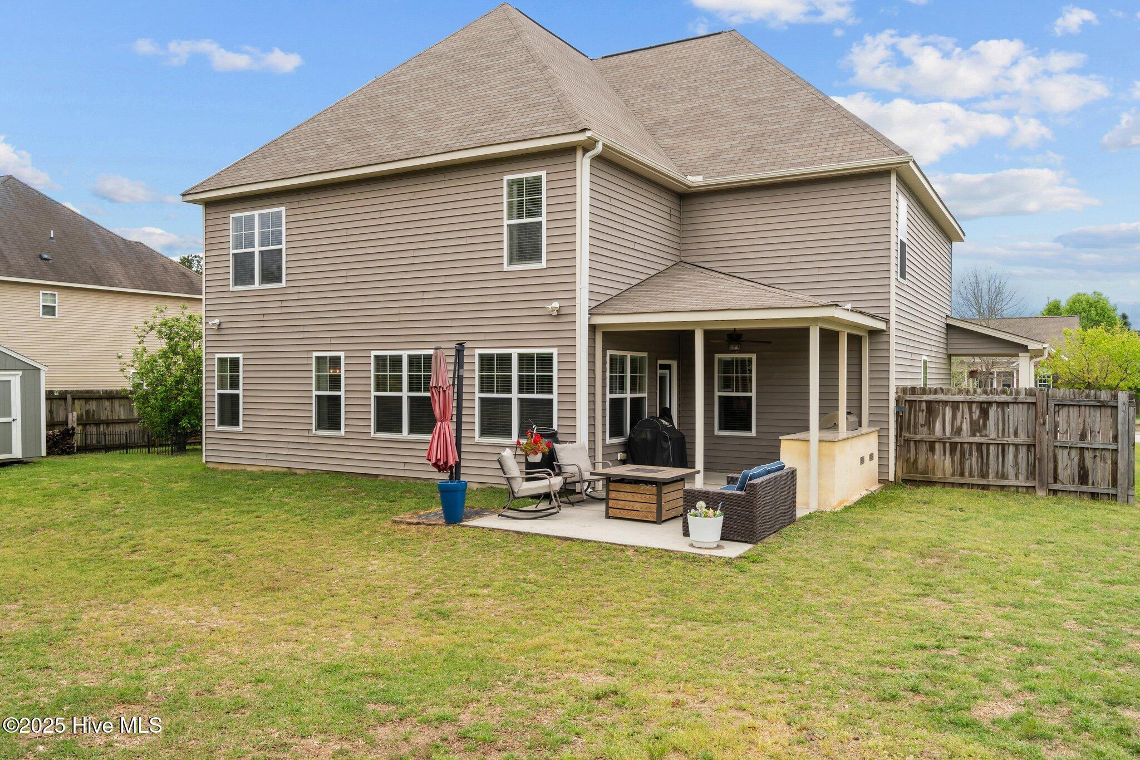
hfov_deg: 69.4
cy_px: 380
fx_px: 823
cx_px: 570
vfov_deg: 49.5
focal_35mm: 26
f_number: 8
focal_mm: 26
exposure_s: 1/400
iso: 500
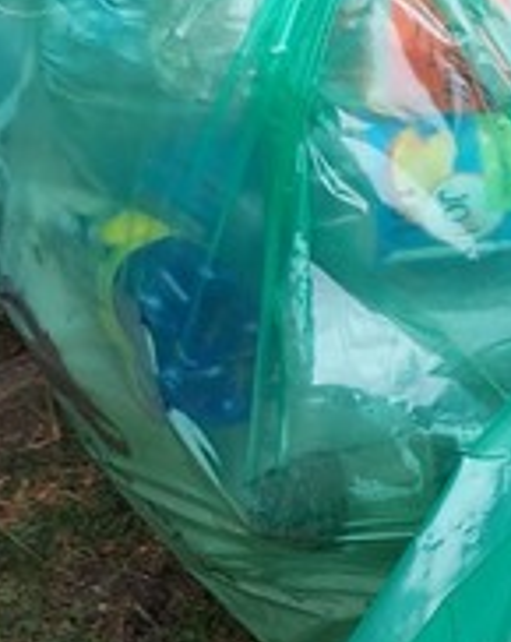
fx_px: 2502
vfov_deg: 14.4
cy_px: 610
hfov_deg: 10.4
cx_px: 1138
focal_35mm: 132
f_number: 1.8
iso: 32
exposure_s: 1/252
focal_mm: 5.23
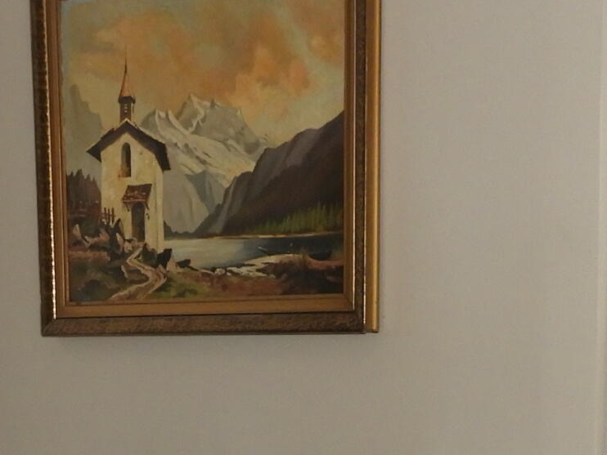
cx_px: 200
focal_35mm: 97
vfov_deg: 14.6
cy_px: 590
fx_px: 1701
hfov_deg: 20.2
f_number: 3.3
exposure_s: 1/30
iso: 200
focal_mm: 4.3
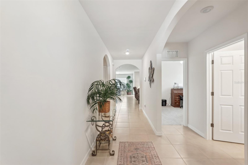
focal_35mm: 16
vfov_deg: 73.7
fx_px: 110
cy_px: 82
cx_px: 124
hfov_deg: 96.7
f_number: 8
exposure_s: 1/13
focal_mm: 16
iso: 400
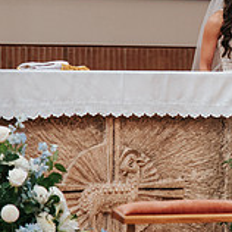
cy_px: 30
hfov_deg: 4.9
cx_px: 305
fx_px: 2722
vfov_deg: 4.9
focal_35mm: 359
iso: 1000
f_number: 4
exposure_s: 1/200
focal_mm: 110
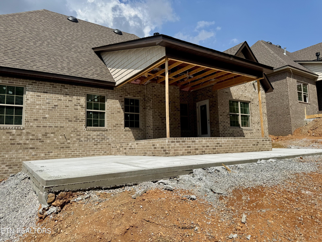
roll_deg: +2.2
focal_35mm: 24
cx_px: 161
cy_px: 121
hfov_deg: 71.6
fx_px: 223
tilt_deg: +6.9
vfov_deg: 56.8
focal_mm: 6.76
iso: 80
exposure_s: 1/7937
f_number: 1.78
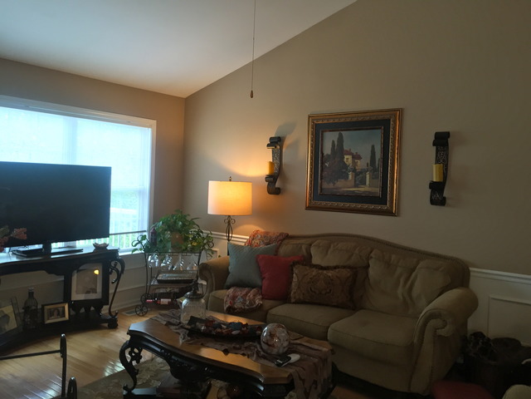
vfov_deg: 48.2
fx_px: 445
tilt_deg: -0.6
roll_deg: -3.4
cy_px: 200
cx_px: 266
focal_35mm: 29
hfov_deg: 61.7
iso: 100
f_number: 2.2
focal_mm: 4.15
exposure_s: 1/30
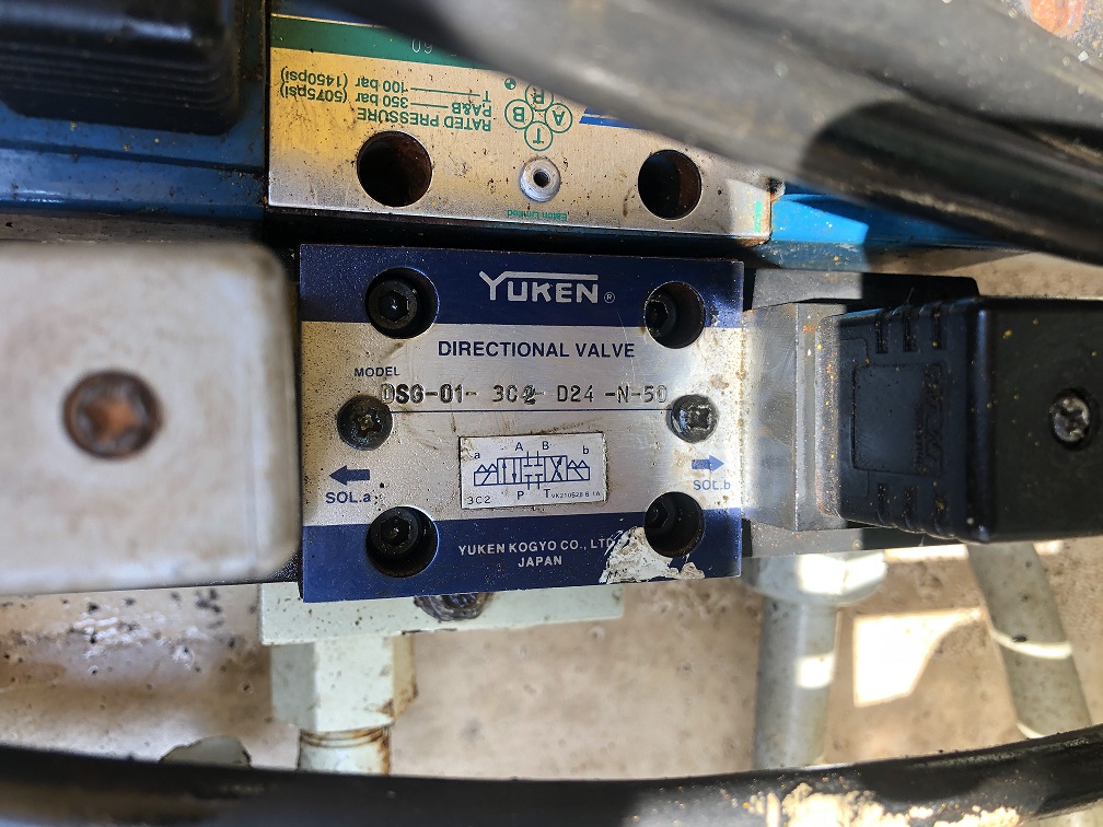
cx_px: 552
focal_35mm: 28
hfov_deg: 63.4
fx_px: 892
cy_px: 414
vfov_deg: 49.7
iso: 25
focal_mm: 4
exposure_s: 1/120
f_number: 1.8
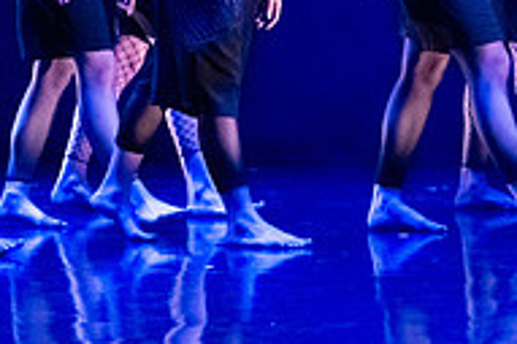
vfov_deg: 5.1
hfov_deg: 7.8
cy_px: -236
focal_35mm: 265
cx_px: 193
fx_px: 3802
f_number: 3.5
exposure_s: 1/250
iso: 4000
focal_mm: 75
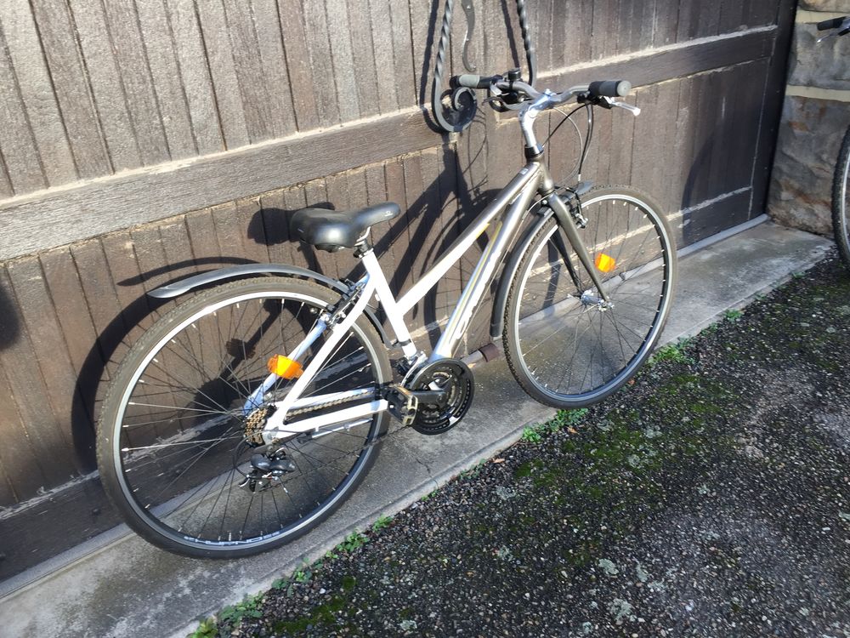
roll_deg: +3.0
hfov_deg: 61.7
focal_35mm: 29
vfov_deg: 48.2
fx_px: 712
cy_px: 319
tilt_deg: -29.6
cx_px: 425
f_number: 2.2
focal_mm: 4.15
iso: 32
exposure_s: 1/100
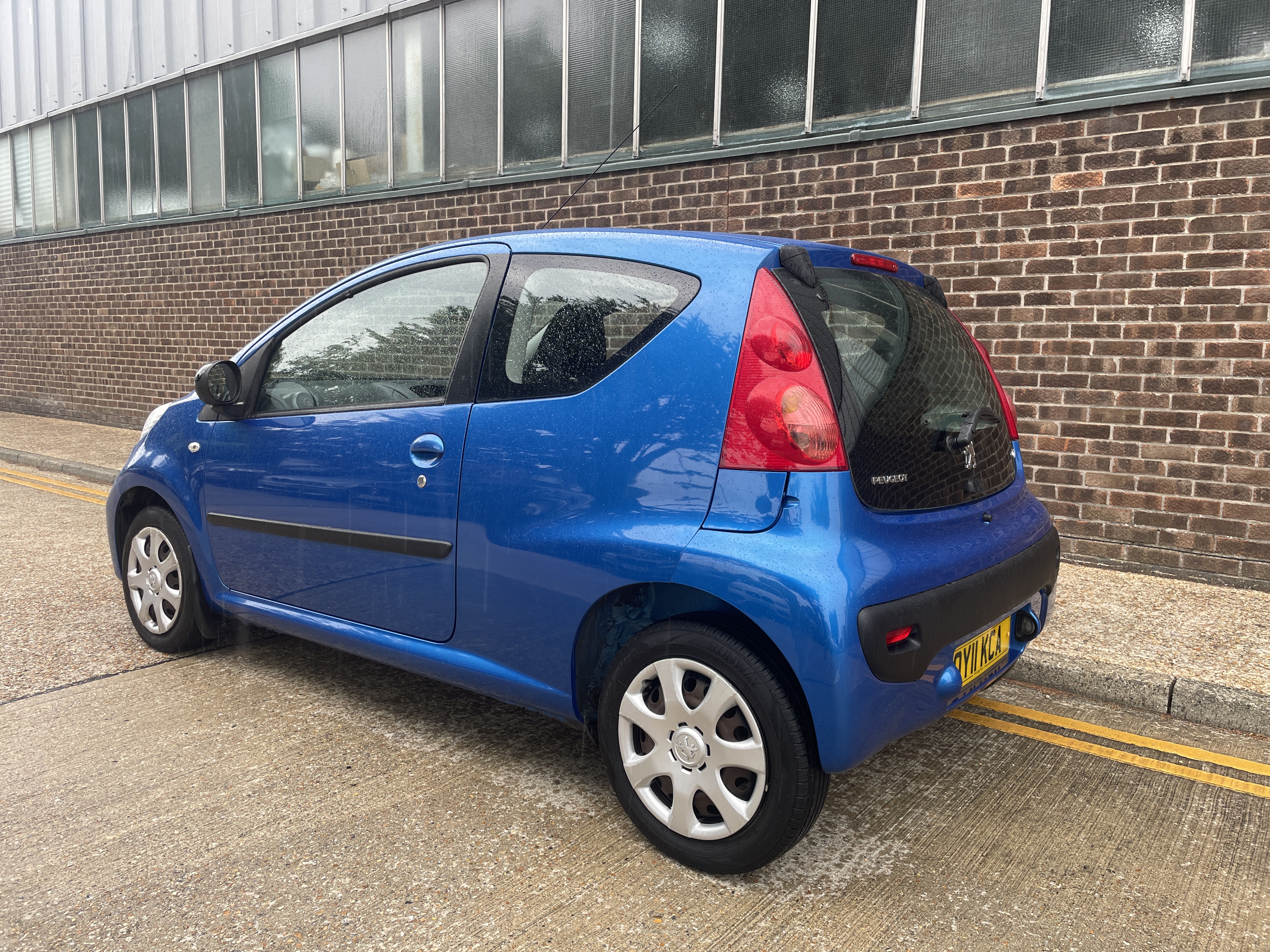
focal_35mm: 26
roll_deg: -0.3
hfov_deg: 67.3
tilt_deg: -7.1
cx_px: 635
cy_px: 476
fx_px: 954
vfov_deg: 53.1
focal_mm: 4.2
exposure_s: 1/121
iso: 32
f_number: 1.6
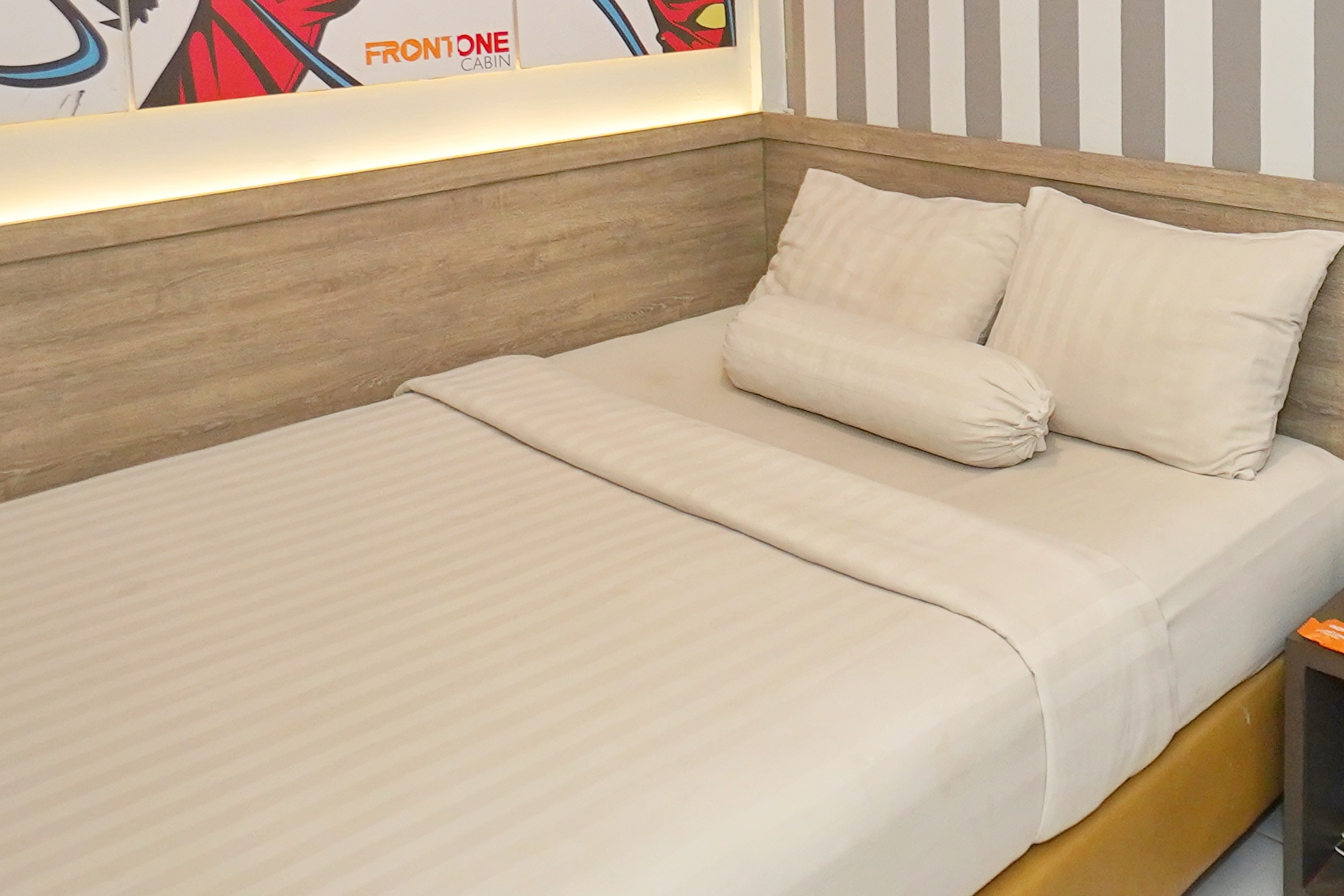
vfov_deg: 35.1
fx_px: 1307
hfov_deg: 51.6
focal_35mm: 35
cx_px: 1043
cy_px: 50
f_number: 4
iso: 800
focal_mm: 10
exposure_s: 1/100
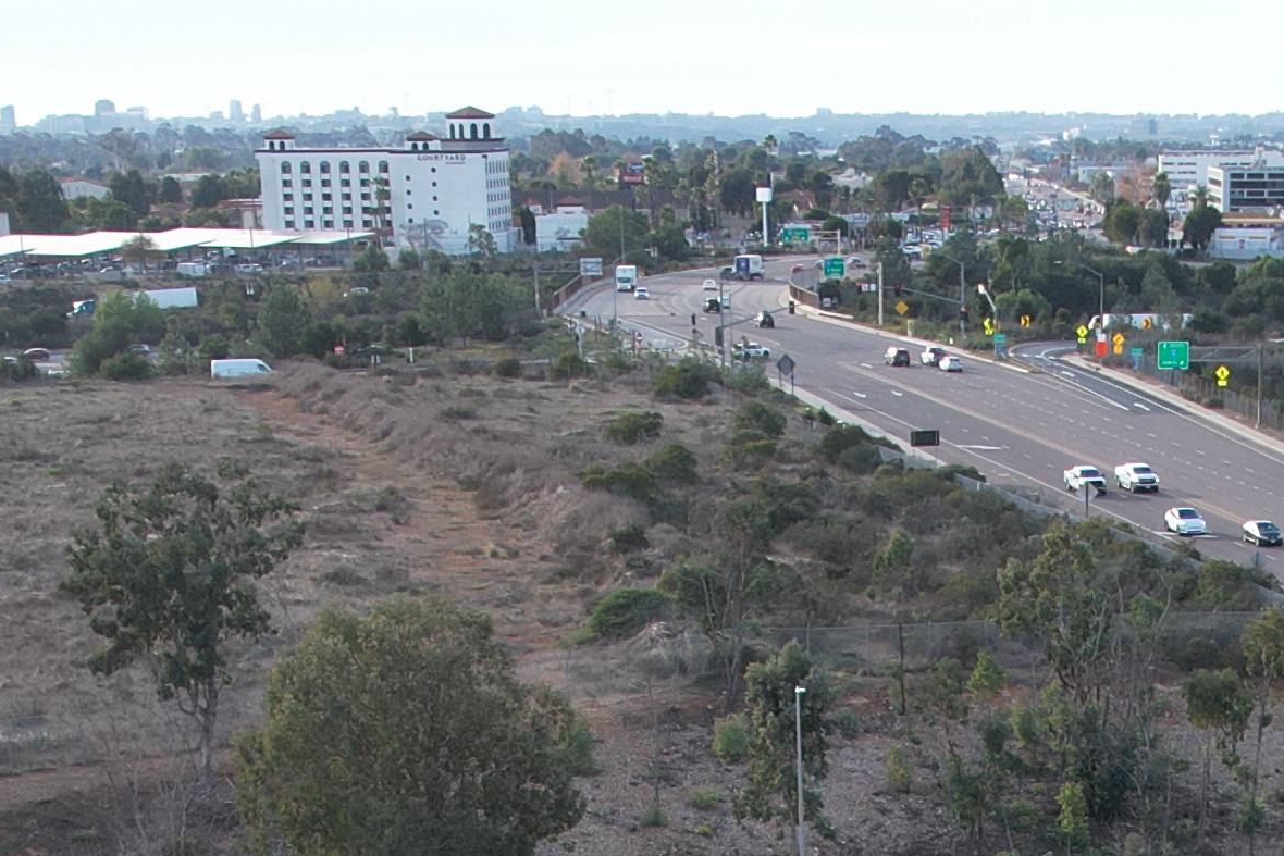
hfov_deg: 19.7
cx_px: 1116
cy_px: 1705
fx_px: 3638
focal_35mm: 102
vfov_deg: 12.0
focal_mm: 8.38
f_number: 2.8
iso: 100
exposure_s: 1/640
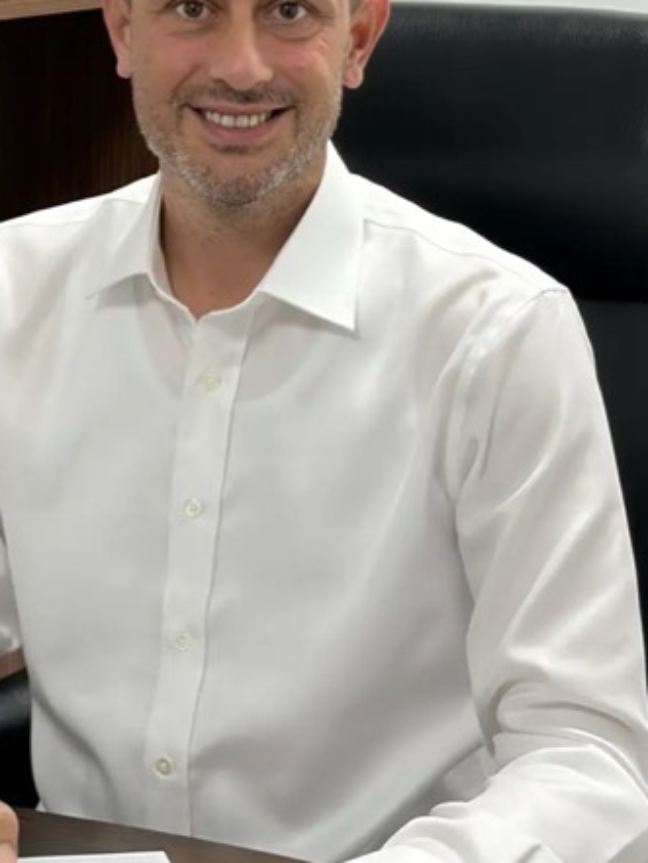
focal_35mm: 132
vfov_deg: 14.8
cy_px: 72
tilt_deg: -4.5
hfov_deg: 11.1
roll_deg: +0.2
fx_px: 3293
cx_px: 27
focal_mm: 5.96
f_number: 1.6
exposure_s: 1/50
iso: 40
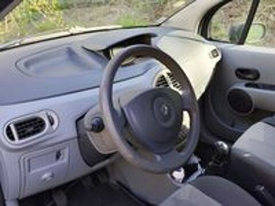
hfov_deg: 52.6
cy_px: 103
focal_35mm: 35
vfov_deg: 40.7
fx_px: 278
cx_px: 138
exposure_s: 1/100
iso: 50
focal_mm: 6.14
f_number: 1.65
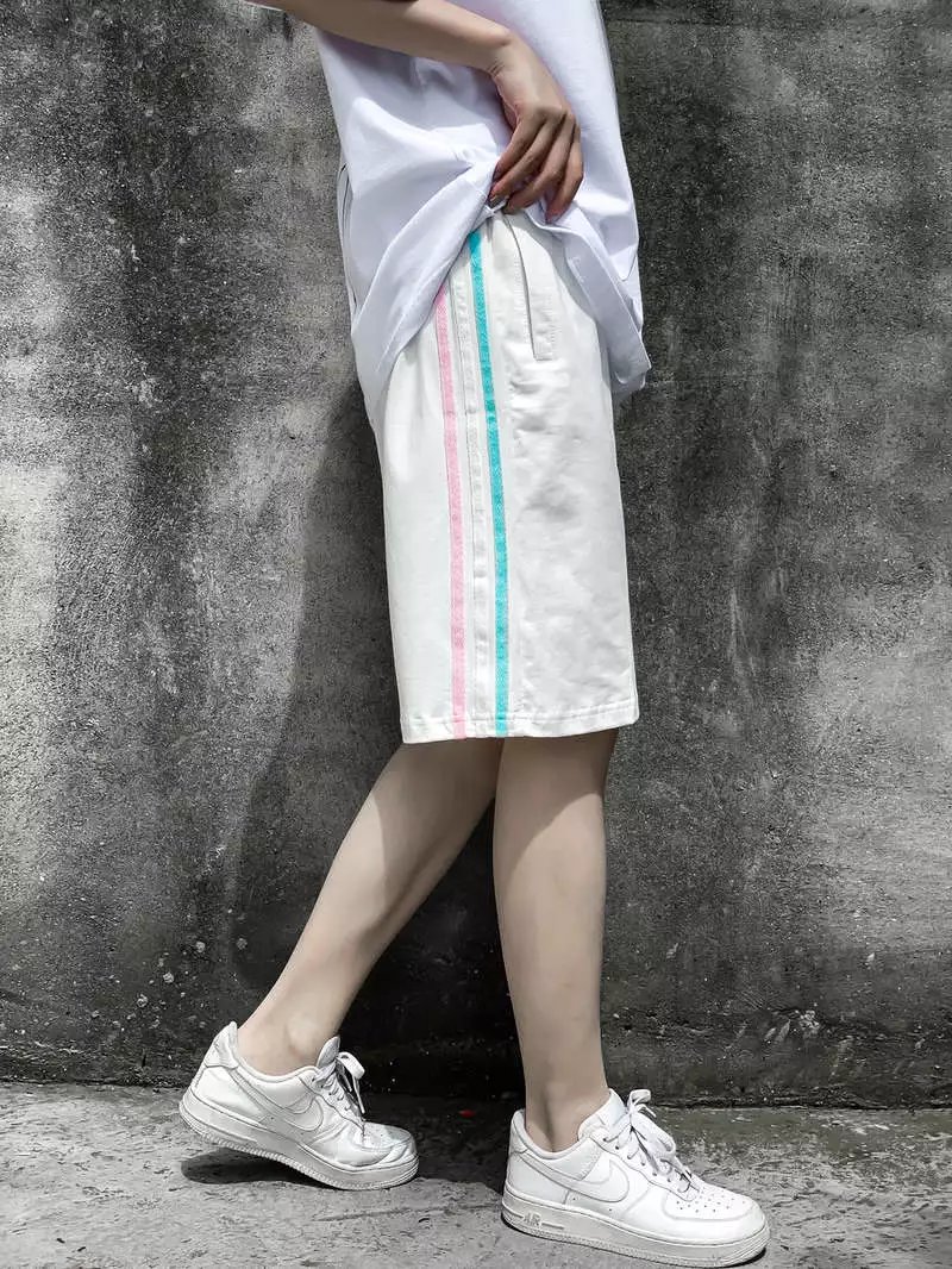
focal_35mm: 52
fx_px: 1906
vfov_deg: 36.8
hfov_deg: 28.0
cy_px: 634
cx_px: 476
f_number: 2.4
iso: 16
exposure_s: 1/140
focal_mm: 6
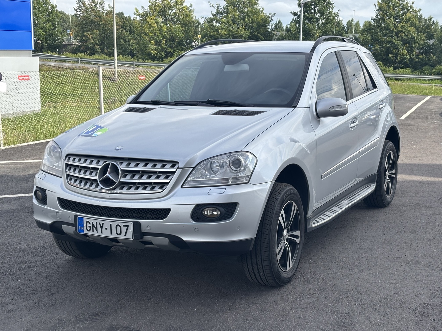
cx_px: 221
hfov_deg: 36.8
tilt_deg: -11.2
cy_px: 166
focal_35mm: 52
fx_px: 664
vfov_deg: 28.0
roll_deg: -0.7
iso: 32
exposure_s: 1/1543
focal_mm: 5.96
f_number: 1.6
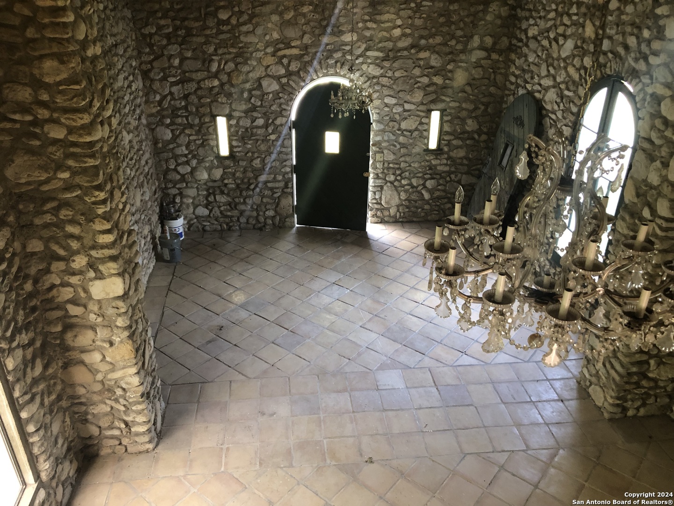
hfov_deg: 63.4
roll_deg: +0.0
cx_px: 337
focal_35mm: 28
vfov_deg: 49.7
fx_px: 545
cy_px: 253
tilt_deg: -28.5
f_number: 1.8
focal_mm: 3.99
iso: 80
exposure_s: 1/15
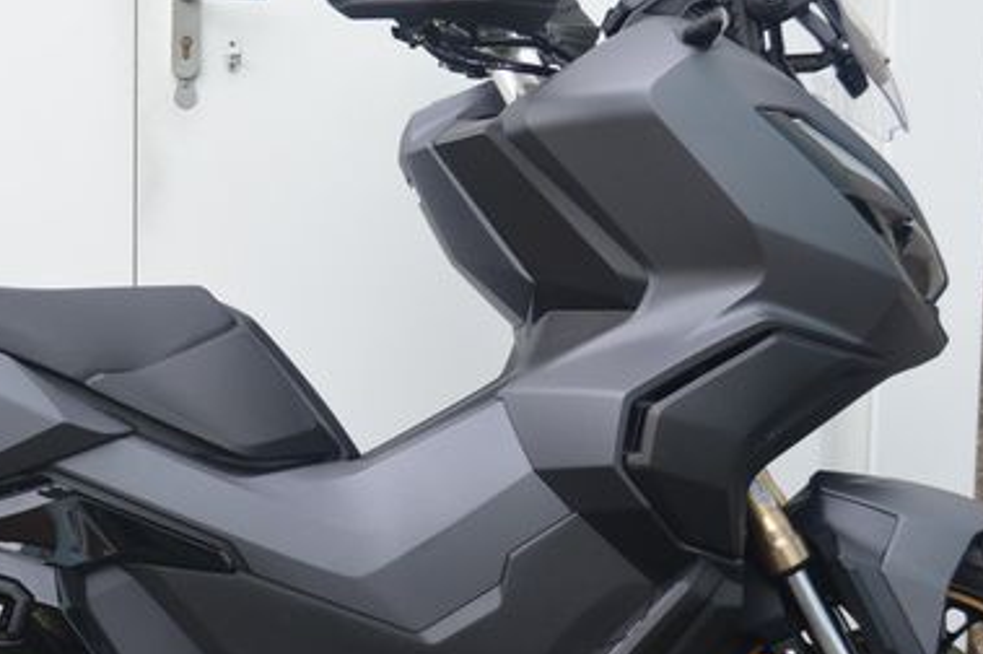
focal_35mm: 85
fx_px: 2318
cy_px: 323
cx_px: 130
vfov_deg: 16.0
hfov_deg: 23.4
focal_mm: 29
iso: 400
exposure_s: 1/125
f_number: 5.6
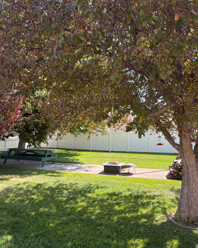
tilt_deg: +5.6
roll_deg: +0.1
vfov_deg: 62.1
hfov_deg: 51.5
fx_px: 205
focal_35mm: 28
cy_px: 113
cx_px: 98
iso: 50
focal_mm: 5.96
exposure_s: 1/601
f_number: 1.6
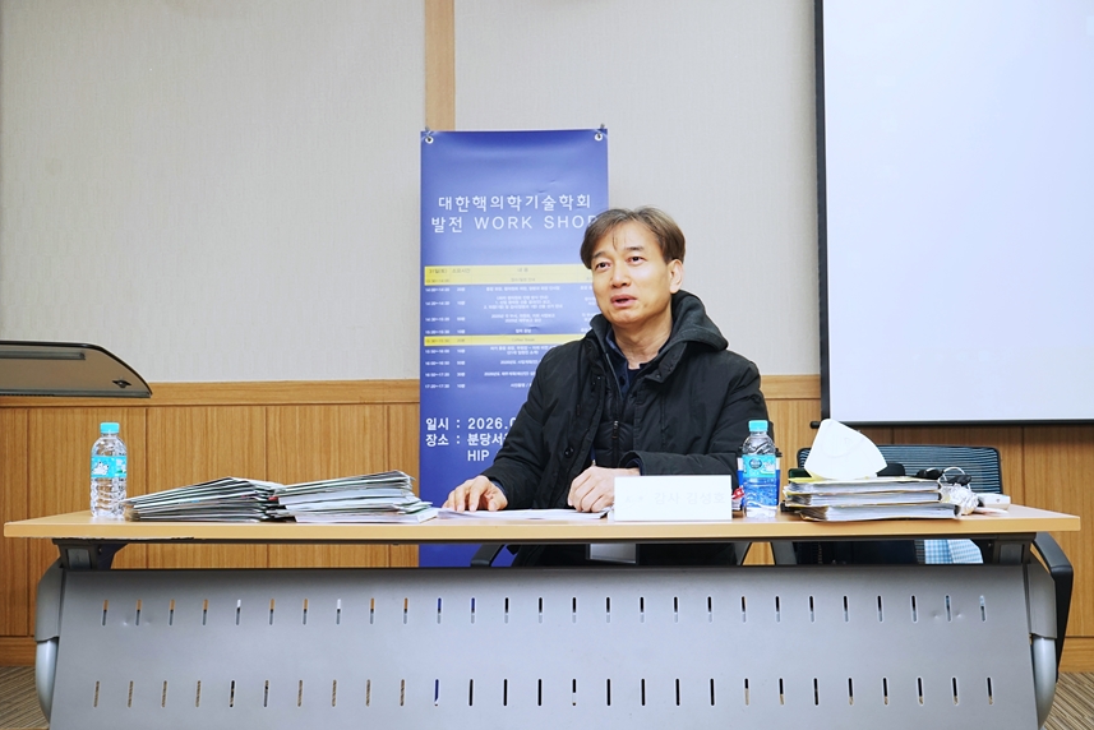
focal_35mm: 49
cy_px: 341
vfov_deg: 27.5
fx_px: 1489
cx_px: 560
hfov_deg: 40.3
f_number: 7.1
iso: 400
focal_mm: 42
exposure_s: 1/60
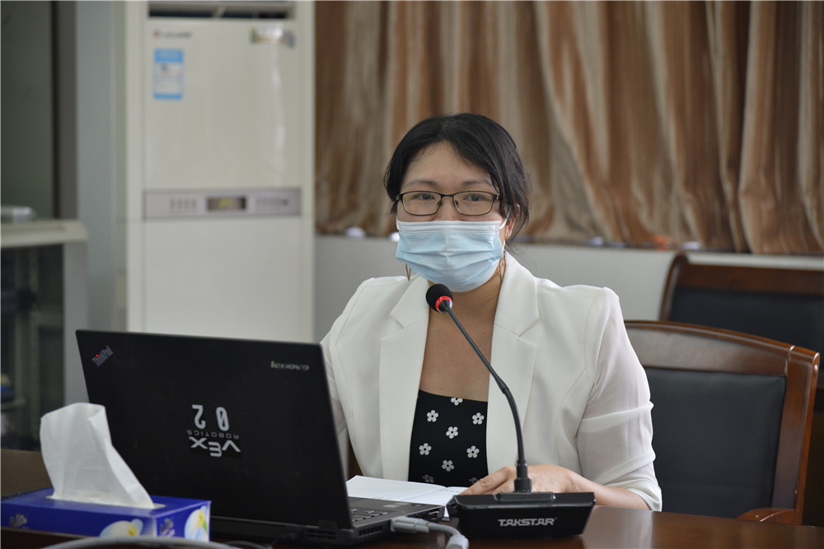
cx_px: 412
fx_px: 2747
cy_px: 274
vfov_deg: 11.4
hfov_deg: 17.1
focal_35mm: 120
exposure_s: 1/100
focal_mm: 120
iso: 1000
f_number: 5
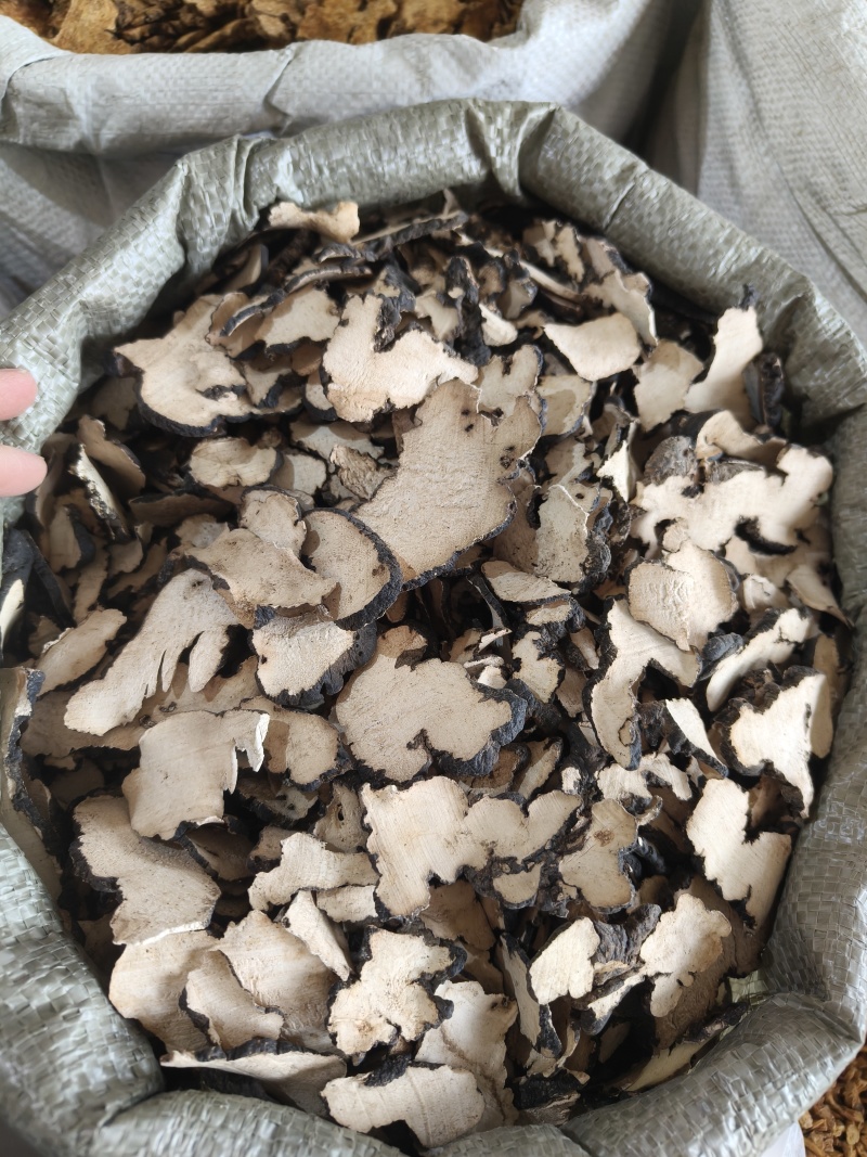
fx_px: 802
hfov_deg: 56.8
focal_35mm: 24
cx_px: 434
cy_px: 578
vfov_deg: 71.6
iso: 320
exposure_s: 1/50
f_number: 1.8
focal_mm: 5.59
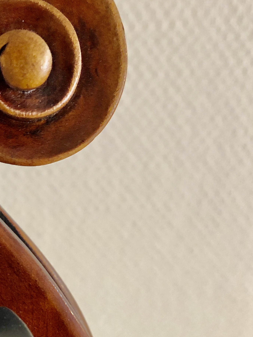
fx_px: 604
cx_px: -17
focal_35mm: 62
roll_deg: +3.3
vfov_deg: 30.8
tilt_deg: -33.7
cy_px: 242
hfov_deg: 22.5
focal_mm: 3.99
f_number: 1.8
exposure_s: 1/17
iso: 50
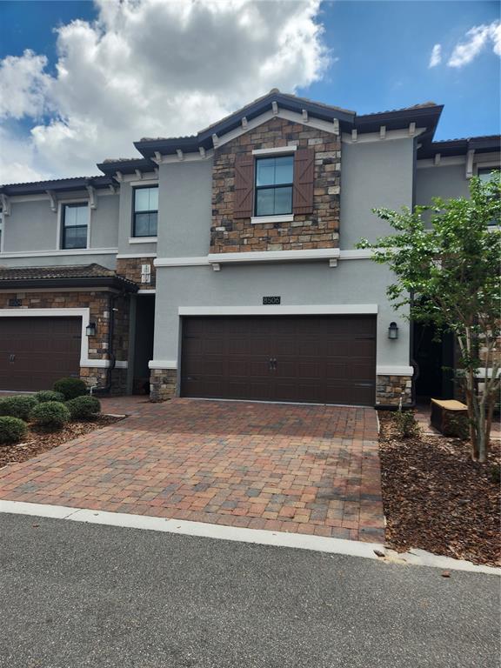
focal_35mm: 23
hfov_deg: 58.9
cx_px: 250
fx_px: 444
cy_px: 334
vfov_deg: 73.9
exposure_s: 1/1709
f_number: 1.8
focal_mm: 5.4
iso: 20
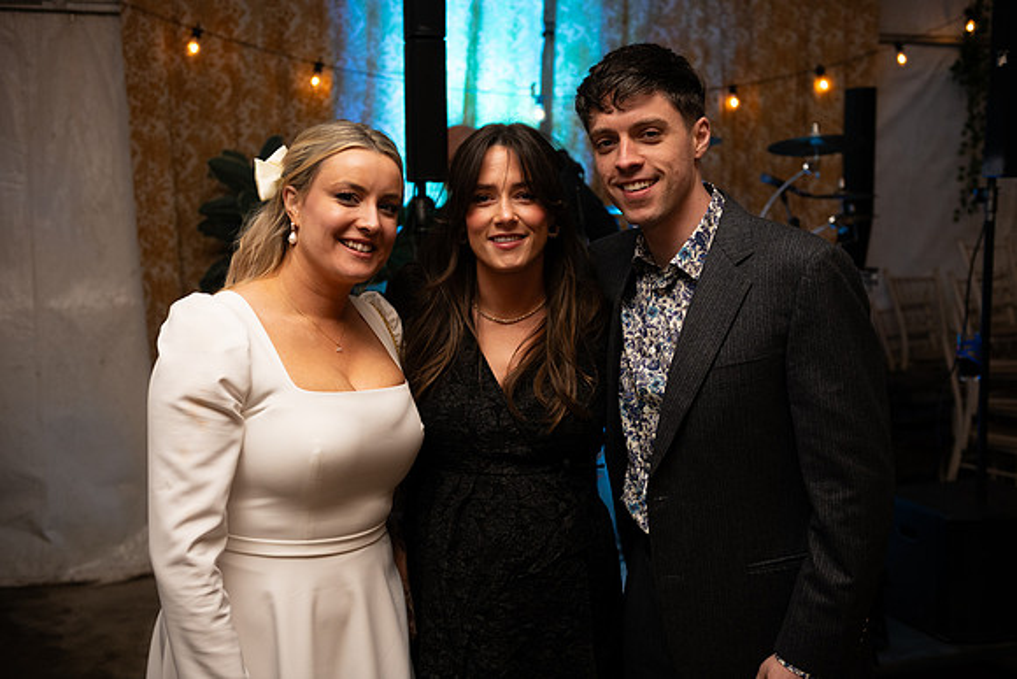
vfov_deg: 31.9
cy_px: 340
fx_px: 1187
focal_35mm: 42
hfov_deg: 46.4
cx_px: 508
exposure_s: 1/160
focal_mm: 42
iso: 800
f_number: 3.5
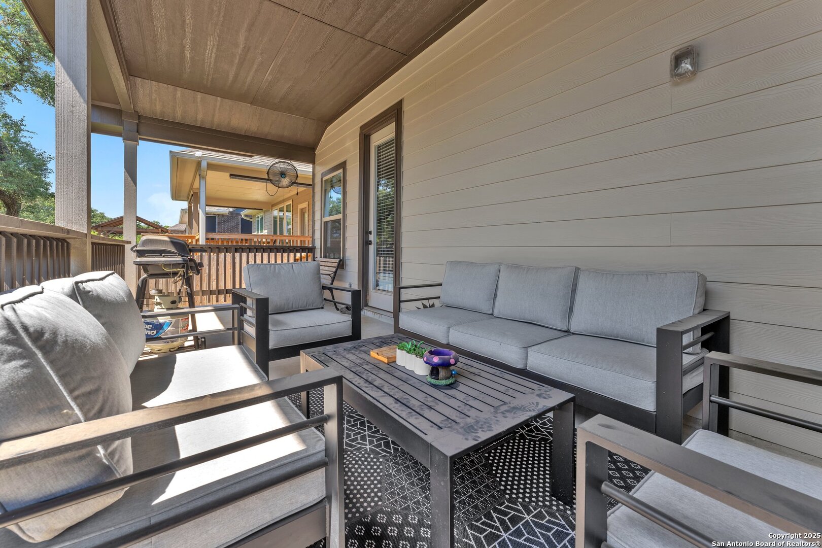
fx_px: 320
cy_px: 274
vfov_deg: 81.2
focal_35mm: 14
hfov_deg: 104.3
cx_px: 411
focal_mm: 14
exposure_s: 1/30
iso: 100
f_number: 11
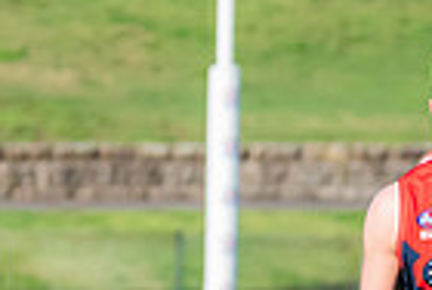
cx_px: 656
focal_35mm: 998
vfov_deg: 1.4
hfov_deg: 2.1
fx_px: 12001
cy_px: 492
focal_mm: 195
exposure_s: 1/1600
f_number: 6.3
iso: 800
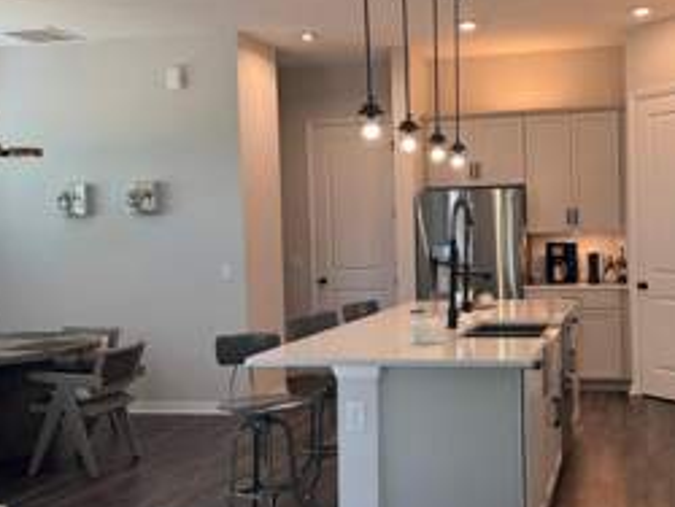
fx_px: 898
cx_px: 454
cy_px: 251
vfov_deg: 31.6
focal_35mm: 46
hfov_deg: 40.7
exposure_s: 1/120
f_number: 1.78
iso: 80
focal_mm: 6.76
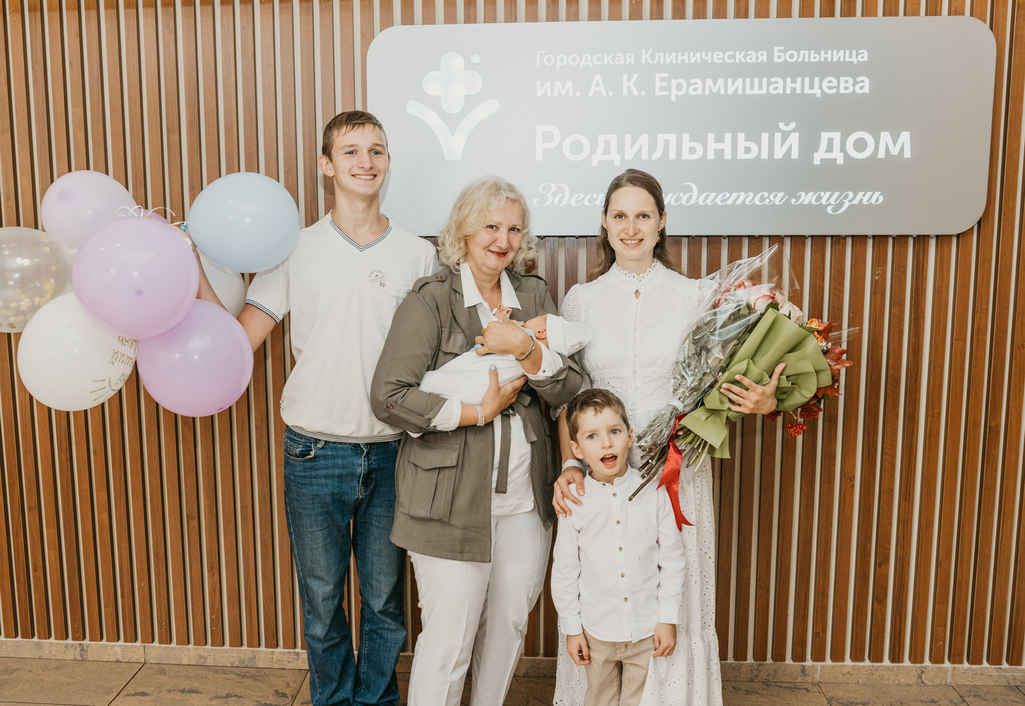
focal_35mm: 32
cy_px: 348
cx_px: 454
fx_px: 921
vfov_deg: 42.0
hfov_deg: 58.0
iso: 250
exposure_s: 1/160
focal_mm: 29
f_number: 4
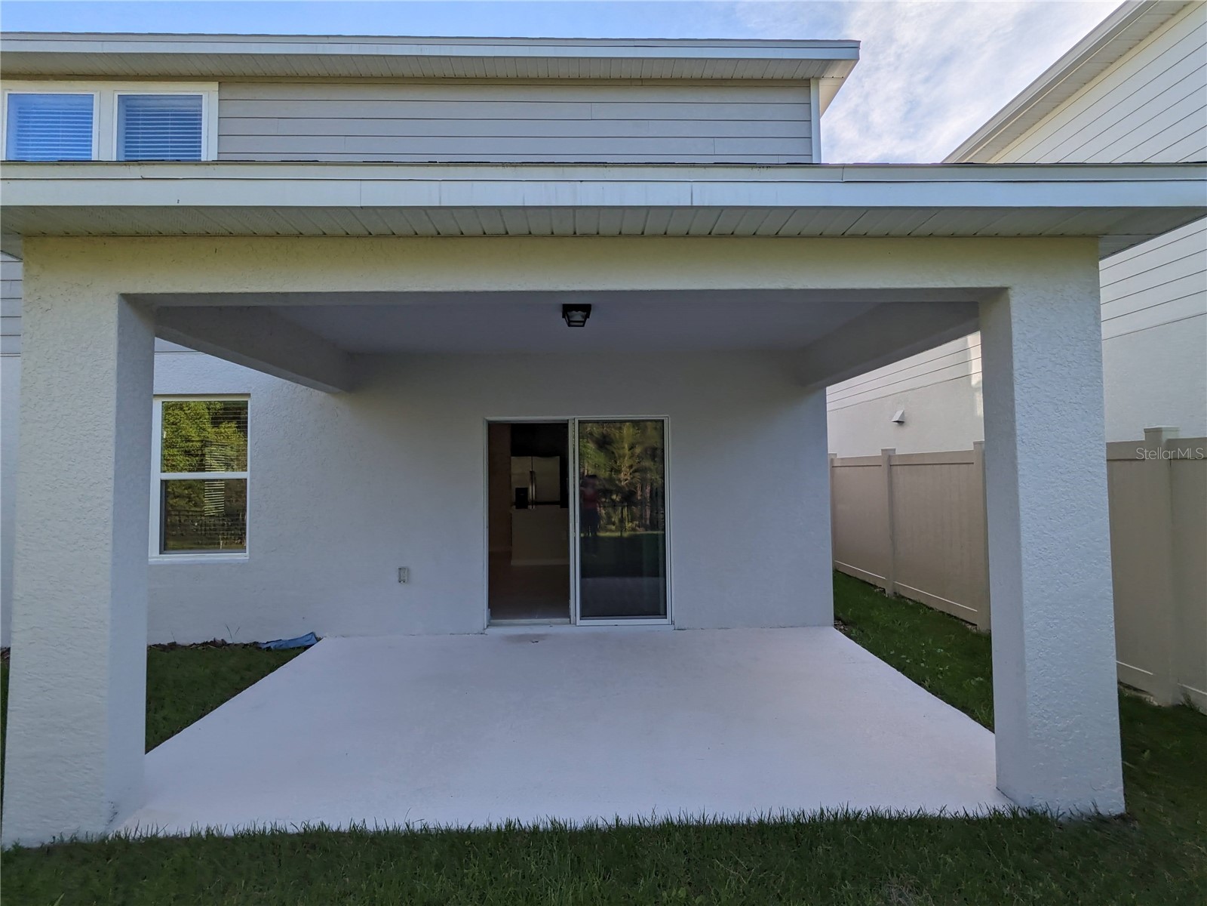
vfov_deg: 78.1
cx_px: 604
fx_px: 558
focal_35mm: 16
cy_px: 453
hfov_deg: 94.5
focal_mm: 2.22
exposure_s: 1/711
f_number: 2.2
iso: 22
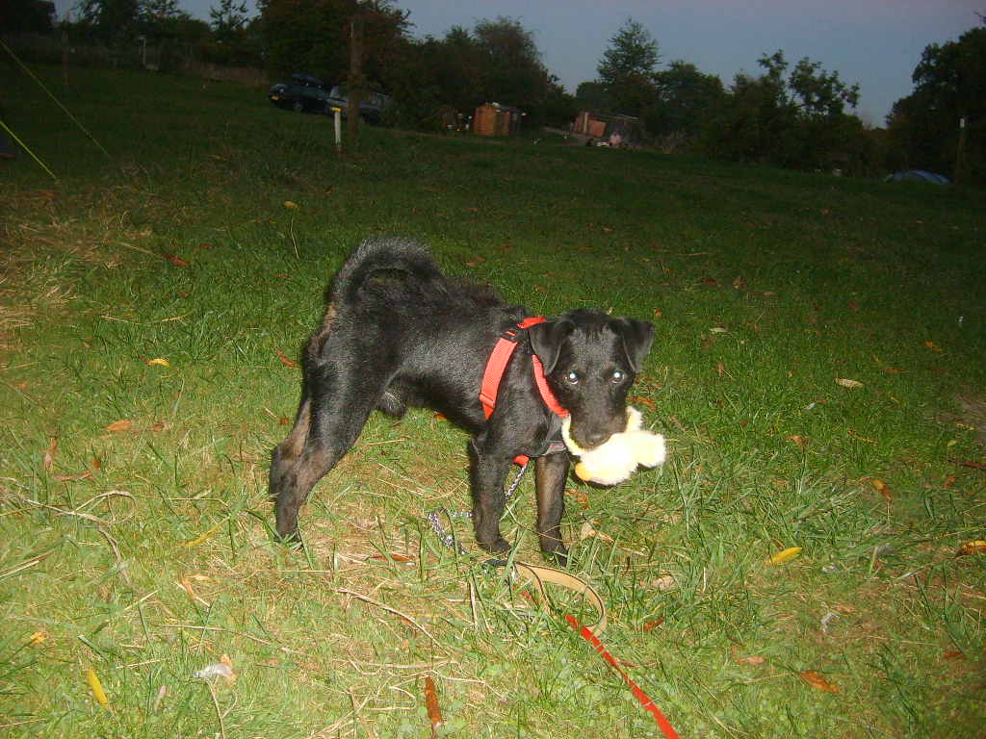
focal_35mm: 35
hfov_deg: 52.6
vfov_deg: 40.7
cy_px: 370
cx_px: 493
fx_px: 997
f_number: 2.8
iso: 266
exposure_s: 1/30
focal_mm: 5.8
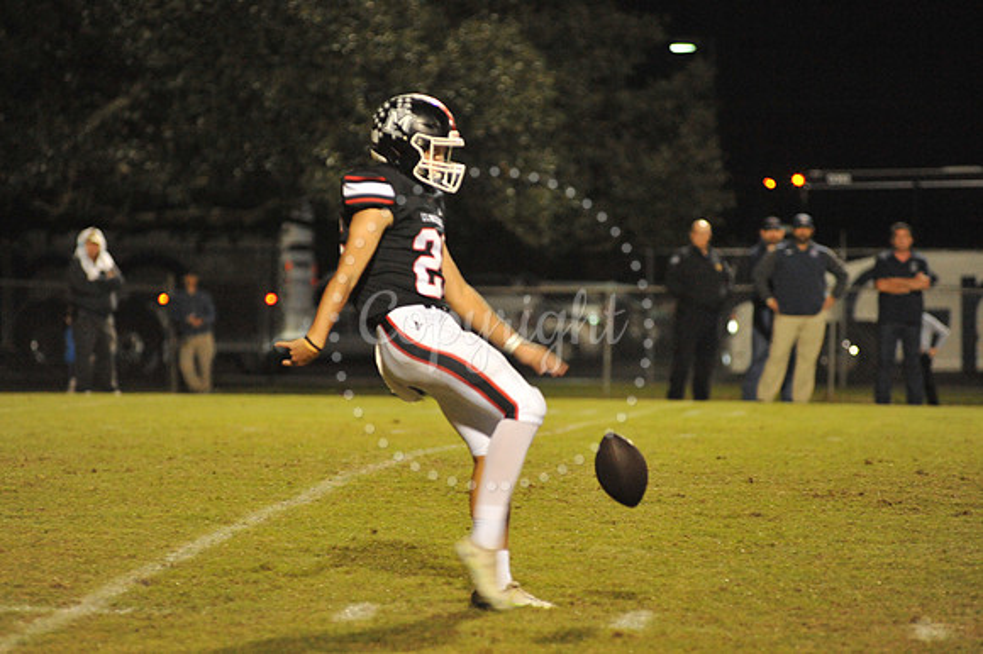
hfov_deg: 10.3
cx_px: 492
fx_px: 5458
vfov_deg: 6.9
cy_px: 327
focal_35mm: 200
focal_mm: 200
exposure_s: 1/320
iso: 6400
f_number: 4
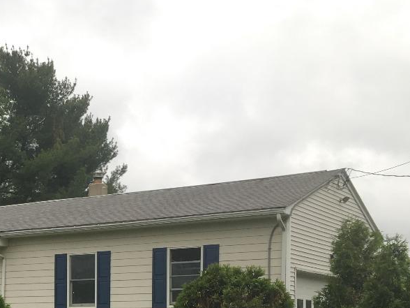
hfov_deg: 25.3
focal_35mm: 71
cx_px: -49
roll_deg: +0.5
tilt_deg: -2.5
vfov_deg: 19.8
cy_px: 337
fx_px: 841
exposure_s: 1/330
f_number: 2.2
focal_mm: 4.15
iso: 25
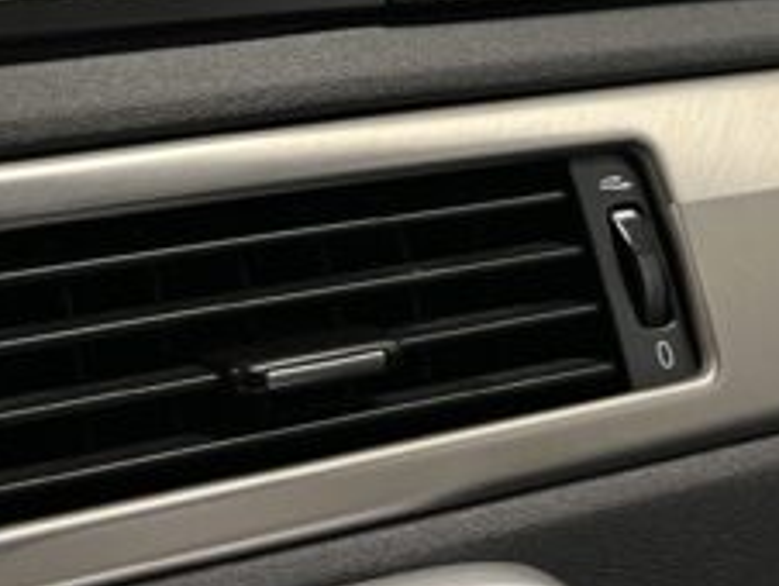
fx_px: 2073
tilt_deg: -6.4
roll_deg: -0.6
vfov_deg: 15.4
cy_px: -169
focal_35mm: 92
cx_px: 210
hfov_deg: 21.1
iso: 100
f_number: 1.5
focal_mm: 5.7
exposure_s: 1/50
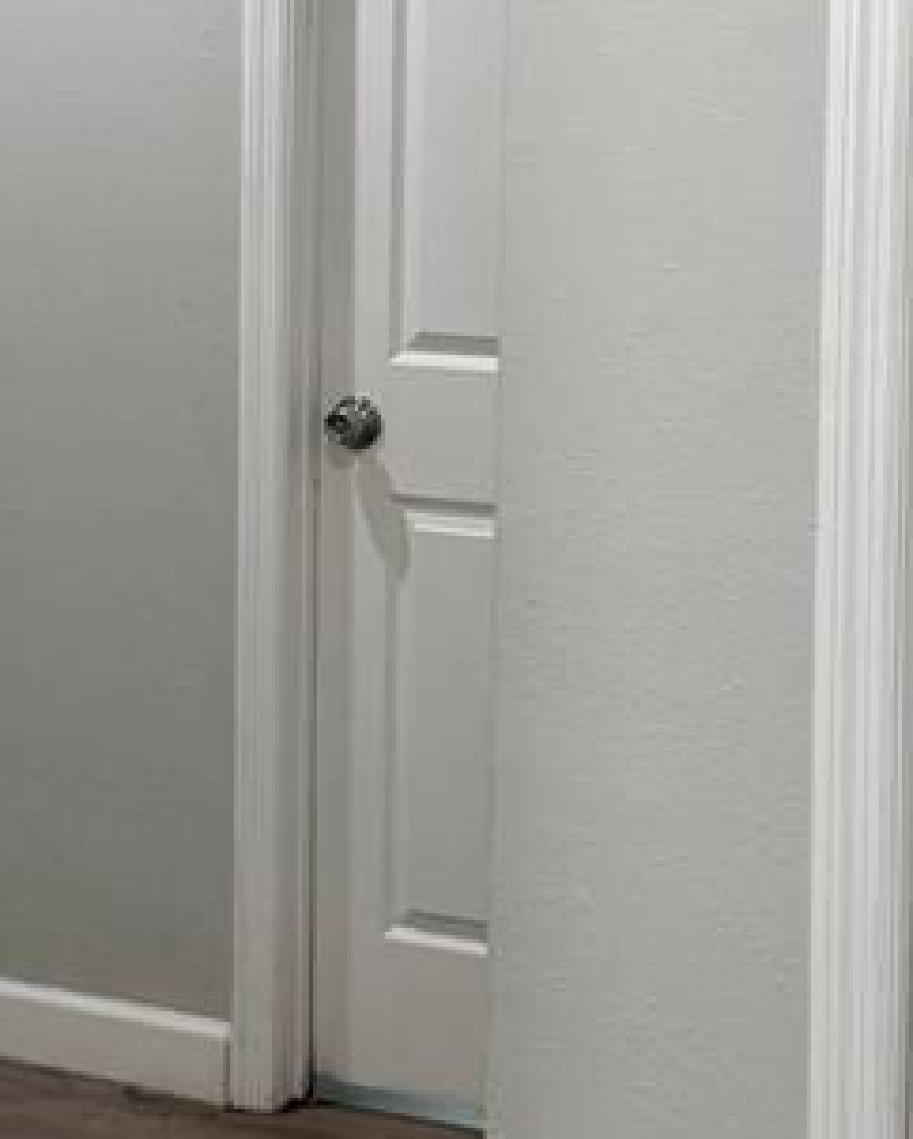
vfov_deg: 20.4
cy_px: 238
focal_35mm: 93
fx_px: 3138
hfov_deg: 16.4
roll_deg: -0.7
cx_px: 121
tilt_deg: -5.2
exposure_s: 1/60
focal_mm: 6.76
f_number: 1.78
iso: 125
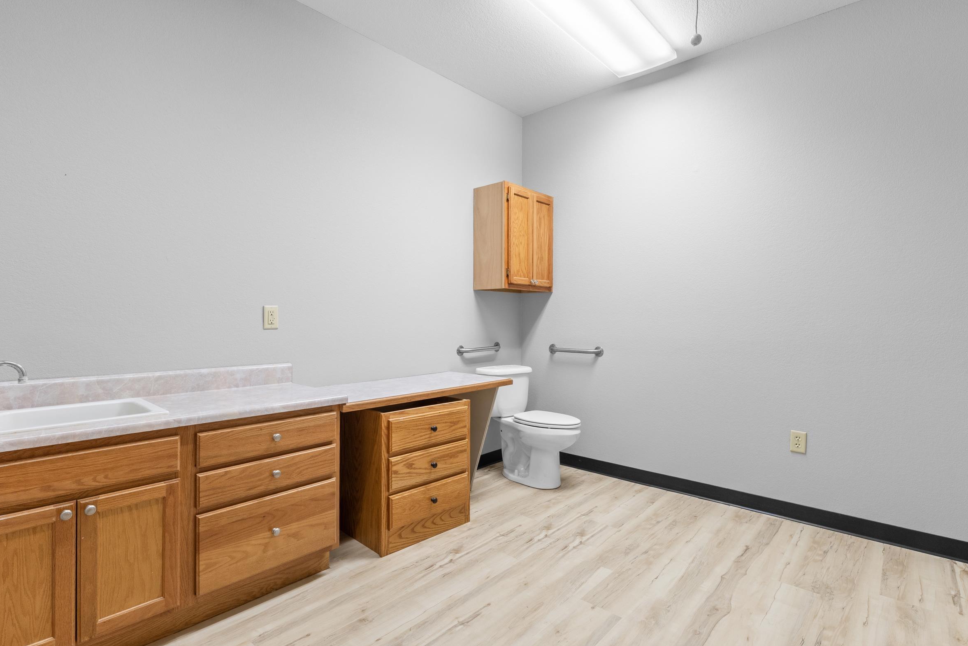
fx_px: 467
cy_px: 319
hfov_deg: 92.0
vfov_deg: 69.3
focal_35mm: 17
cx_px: 478
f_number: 7.1
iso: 400
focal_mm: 10.9
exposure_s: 1/6
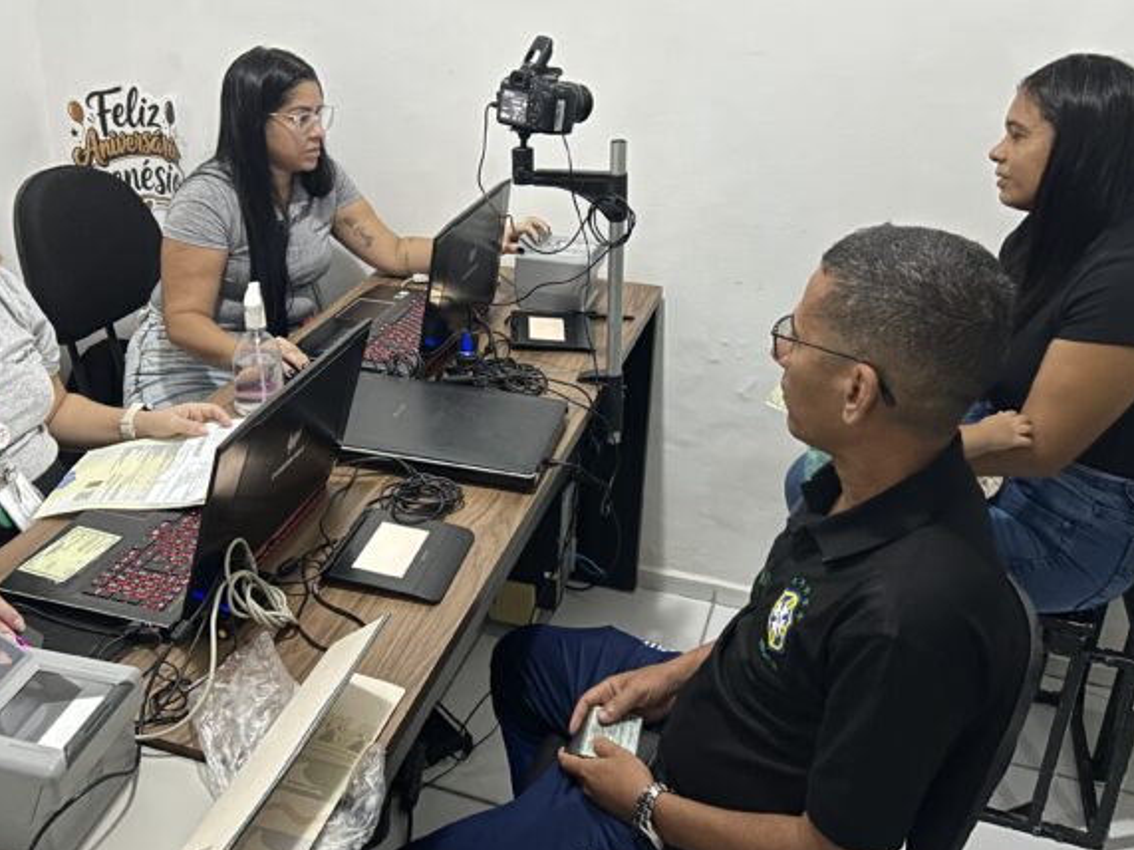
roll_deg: -0.7
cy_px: 350
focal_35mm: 35
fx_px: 1146
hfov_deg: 52.5
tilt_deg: -24.3
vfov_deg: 40.5
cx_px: 489
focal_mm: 5.7
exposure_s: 1/40
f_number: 1.5
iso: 500
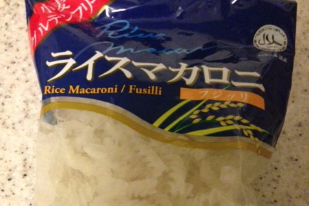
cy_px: 188
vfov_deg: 28.0
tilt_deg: -68.1
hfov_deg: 42.8
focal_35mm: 46
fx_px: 395
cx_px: 154
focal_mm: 4.12
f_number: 2.4
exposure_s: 1/15
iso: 640
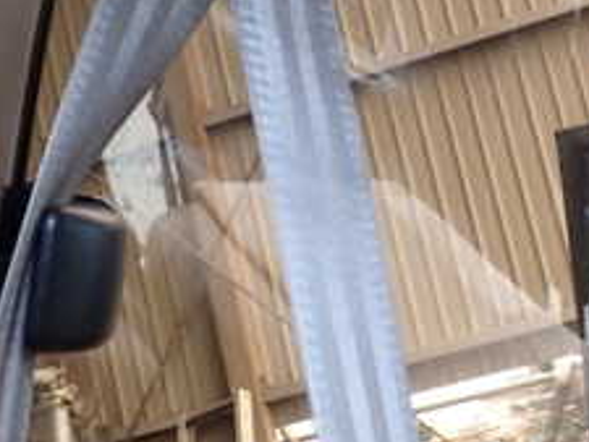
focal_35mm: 80
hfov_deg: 24.1
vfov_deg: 18.4
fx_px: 1362
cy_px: 201
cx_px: 448
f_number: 2.3
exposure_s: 1/40
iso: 200
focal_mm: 5.4
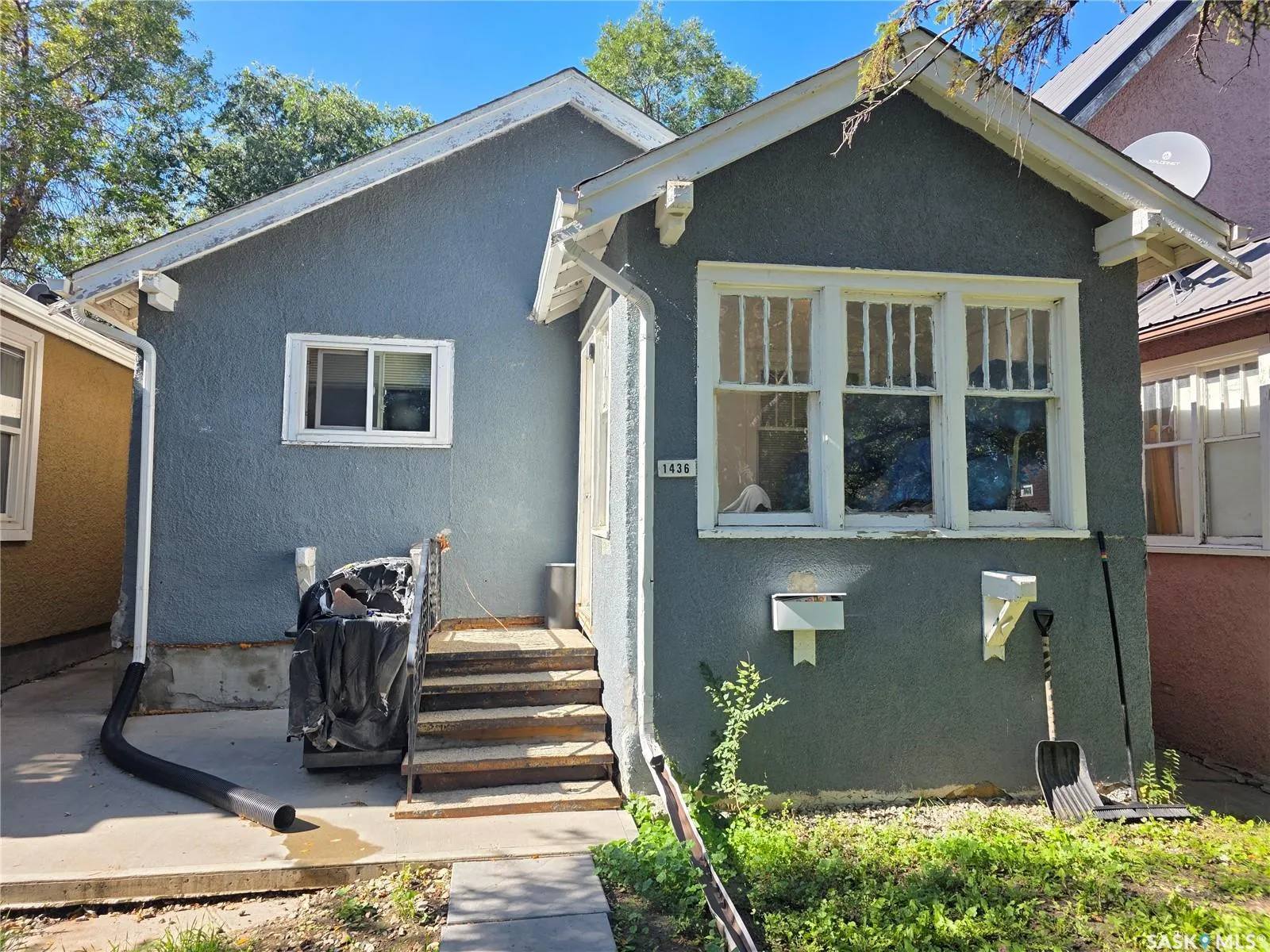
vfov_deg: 58.9
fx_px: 844
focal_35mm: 23
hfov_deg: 73.9
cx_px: 635
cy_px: 476
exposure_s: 1/2054
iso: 80
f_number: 1.7
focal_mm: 6.3
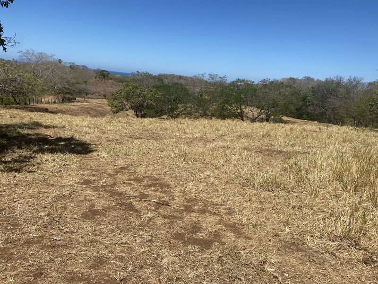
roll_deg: -5.3
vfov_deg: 53.1
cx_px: 189
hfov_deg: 67.3
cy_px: 142
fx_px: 284
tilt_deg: -12.6
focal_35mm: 26
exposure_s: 1/3846
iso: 32
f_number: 1.8
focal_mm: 4.25
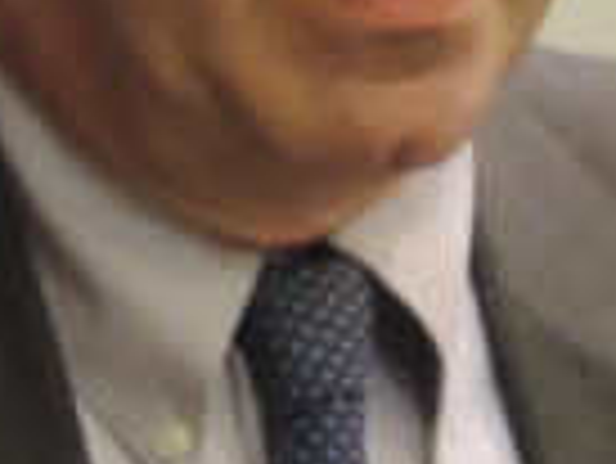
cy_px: 270
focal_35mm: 1384
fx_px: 24650
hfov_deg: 1.4
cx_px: -175
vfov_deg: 1.1
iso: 800
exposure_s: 1/15
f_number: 4.6
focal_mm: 33
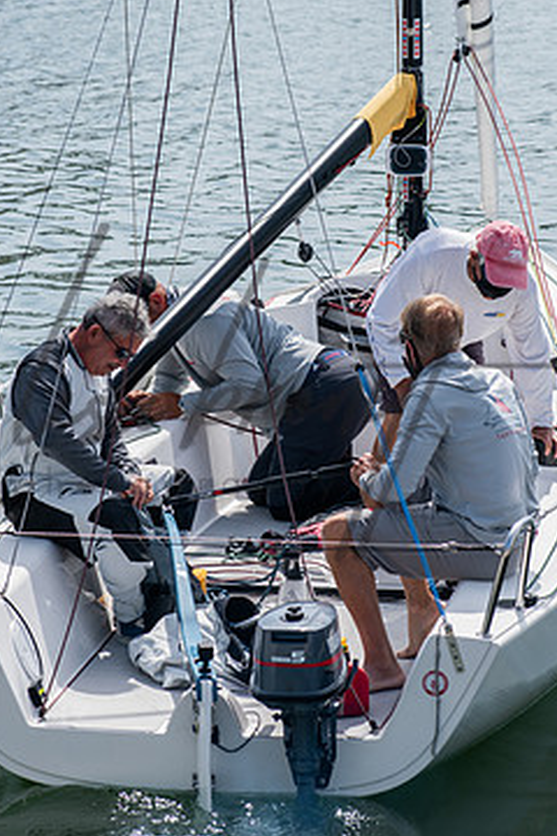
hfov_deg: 6.7
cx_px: 281
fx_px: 4781
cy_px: 392
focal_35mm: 206
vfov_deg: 10.0
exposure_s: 1/320
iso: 100
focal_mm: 110
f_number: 8
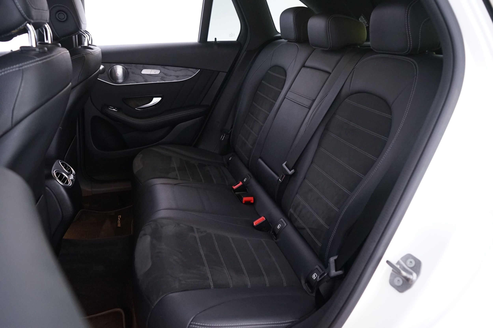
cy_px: 164
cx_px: 246
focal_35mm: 28
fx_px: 383
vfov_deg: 46.3
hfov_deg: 65.5
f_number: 5.6
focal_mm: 28
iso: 3200
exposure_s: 1/10
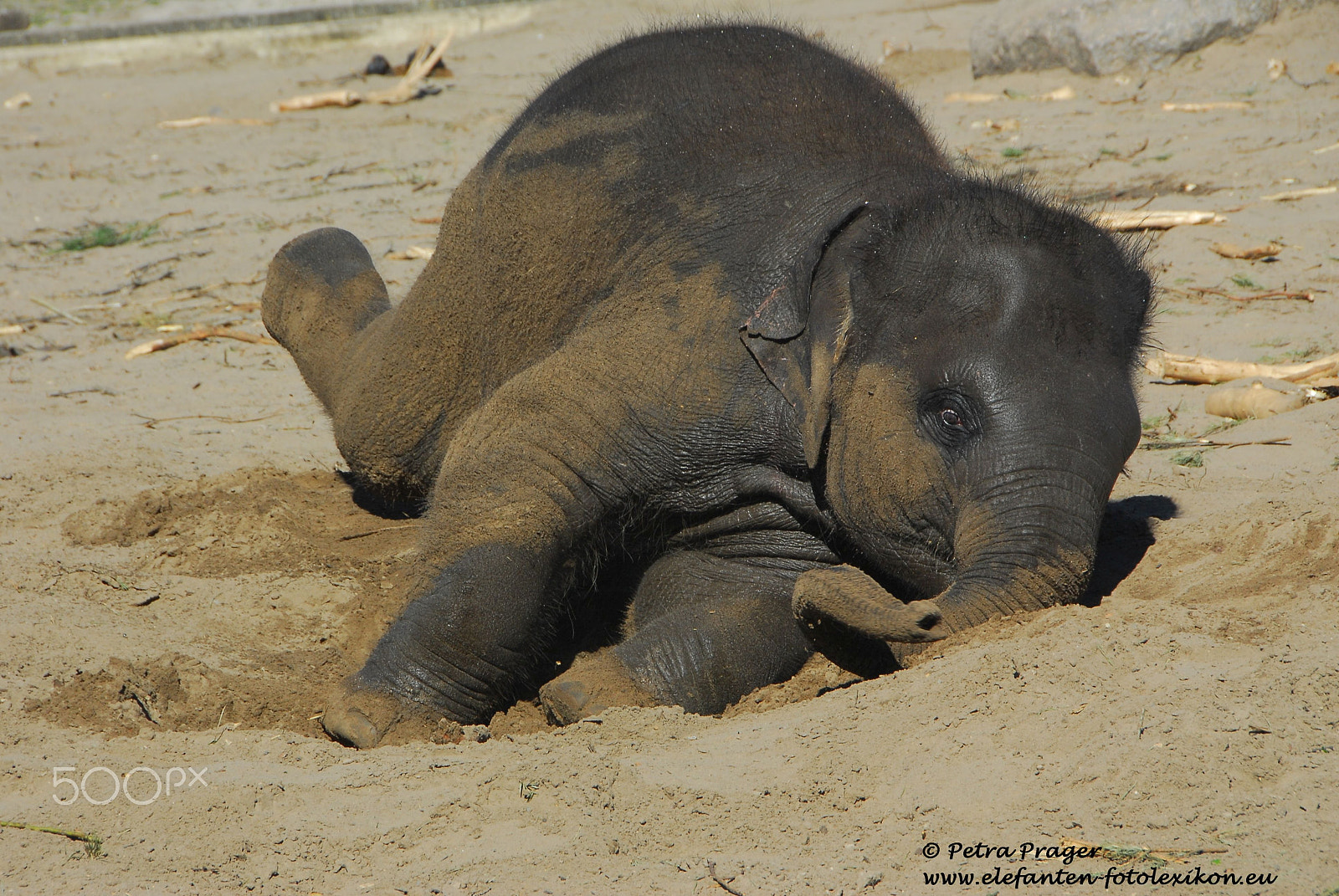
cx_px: 670
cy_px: 448
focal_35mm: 202
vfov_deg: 6.8
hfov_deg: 10.1
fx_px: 7541
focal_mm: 135
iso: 320
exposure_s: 1/350
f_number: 10
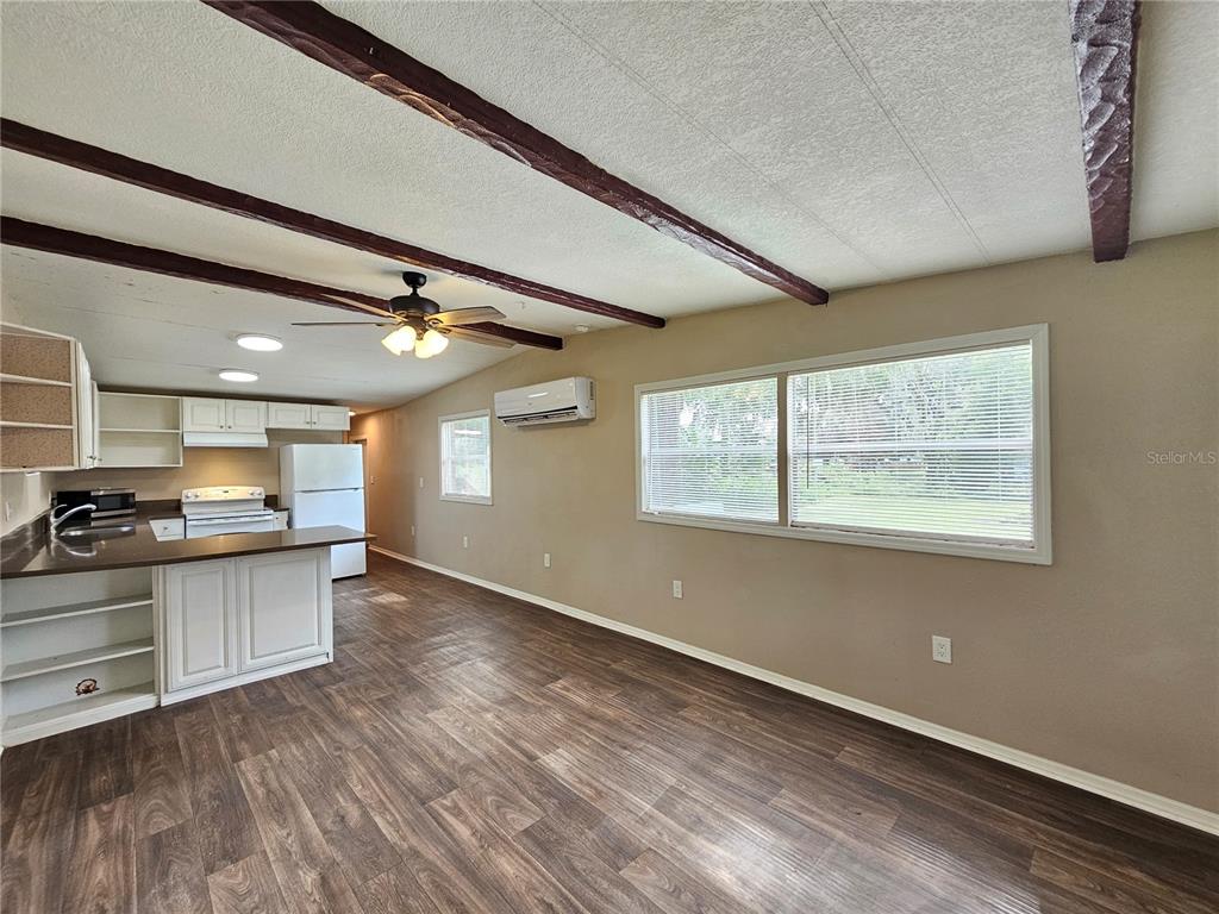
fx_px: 458
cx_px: 610
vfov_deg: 89.9
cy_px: 457
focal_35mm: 13
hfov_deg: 106.2
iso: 125
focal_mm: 2.2
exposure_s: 1/60
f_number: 2.2
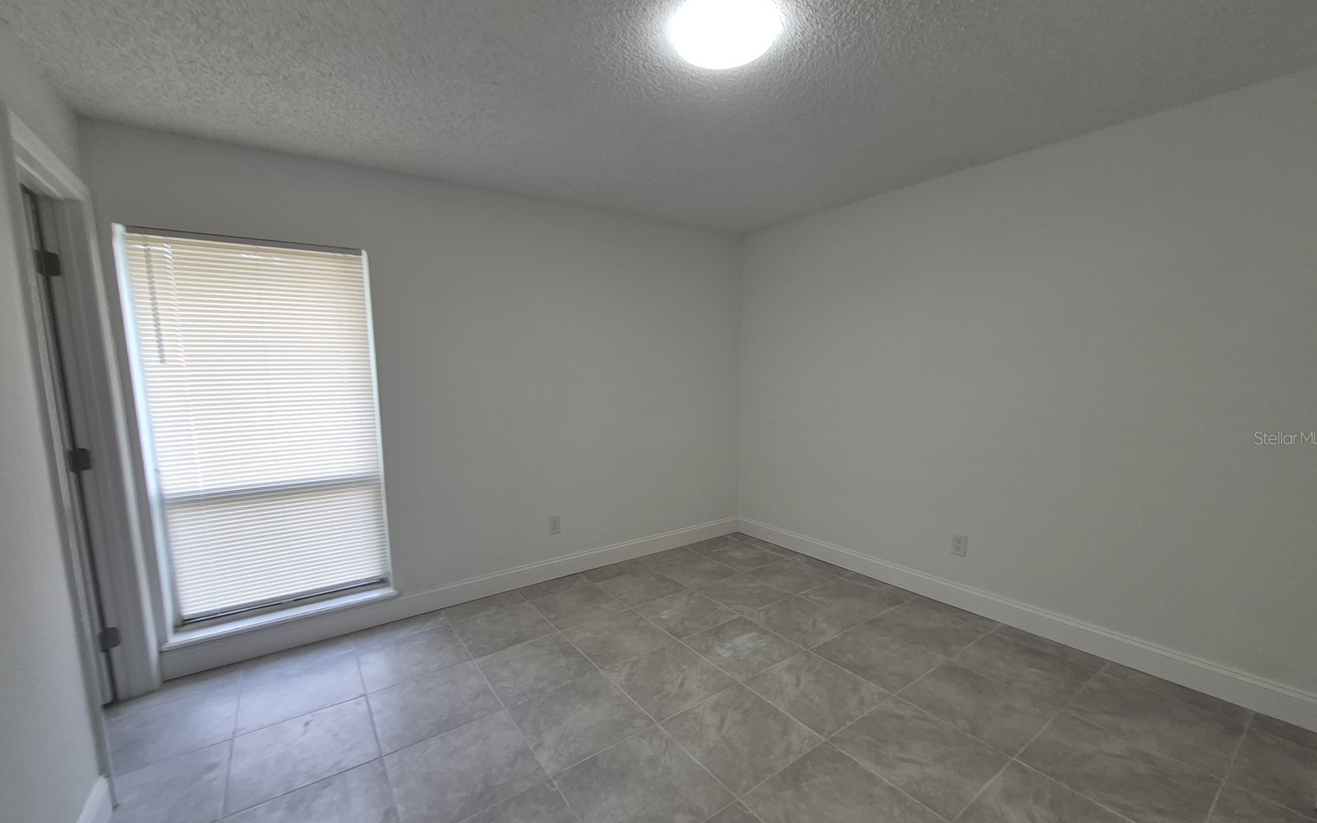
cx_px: 664
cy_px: 437
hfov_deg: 105.3
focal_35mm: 14
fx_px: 502
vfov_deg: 78.5
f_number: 2.2
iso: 80
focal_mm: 1.74
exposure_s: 1/60
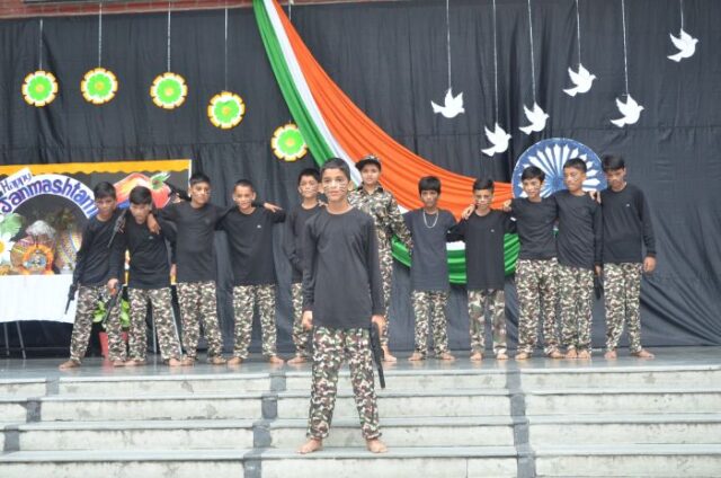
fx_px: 1139
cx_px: 360
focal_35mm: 57
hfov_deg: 35.1
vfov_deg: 23.7
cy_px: 239
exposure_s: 1/250
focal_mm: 38
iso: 1600
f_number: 6.3
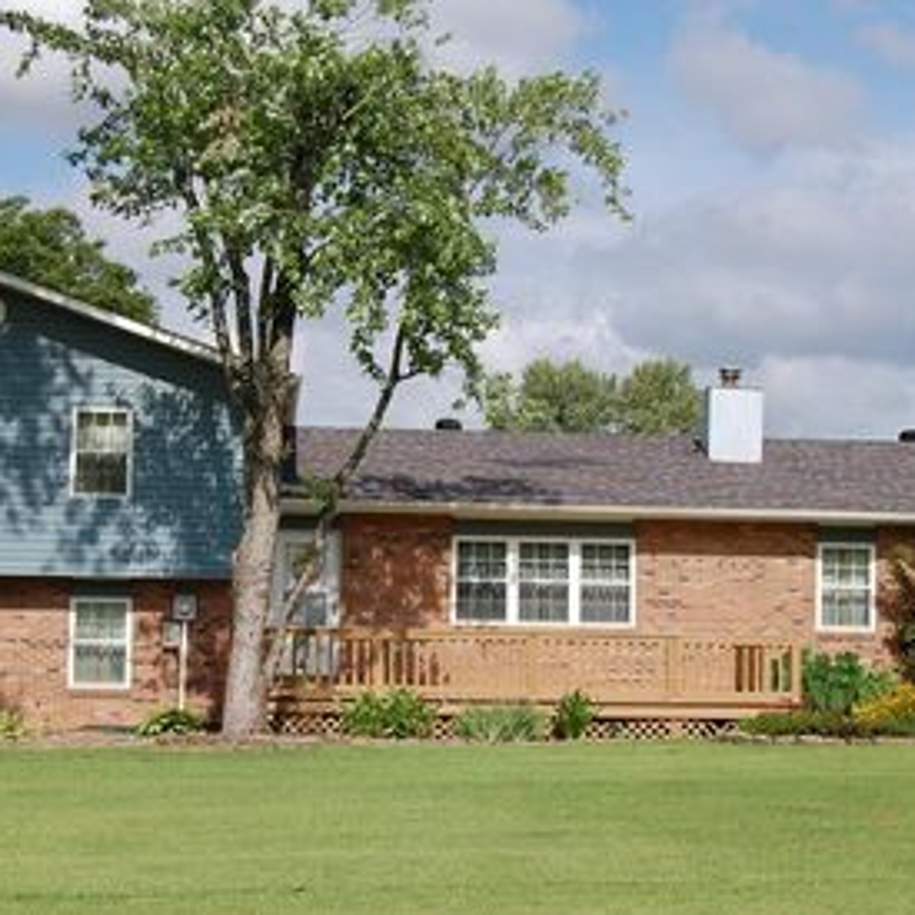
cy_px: 499
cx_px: 399
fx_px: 2146
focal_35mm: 72
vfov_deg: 24.1
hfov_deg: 24.0
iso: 200
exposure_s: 1/400
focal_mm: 31
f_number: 10
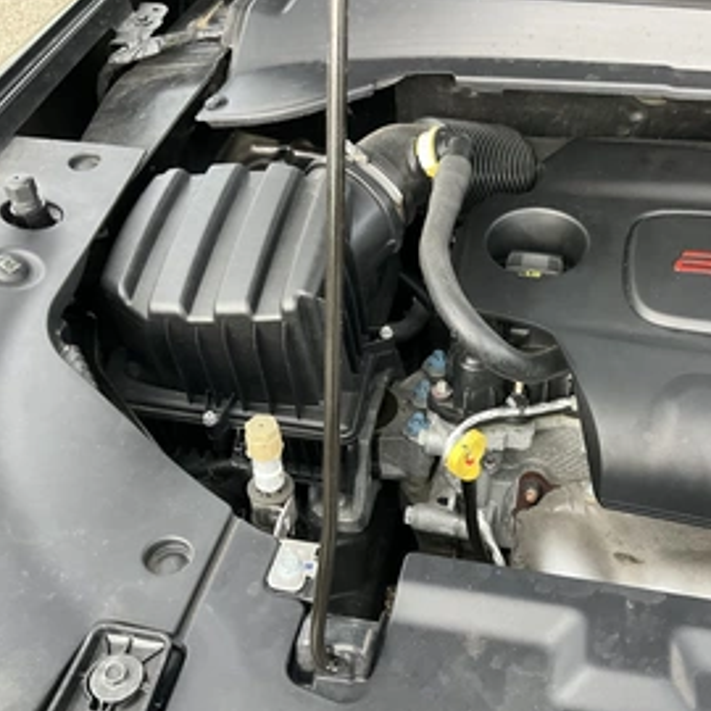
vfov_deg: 43.8
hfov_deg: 43.5
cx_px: 440
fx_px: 883
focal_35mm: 38
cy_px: 387
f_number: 1.8
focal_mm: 3
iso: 125
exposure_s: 1/60
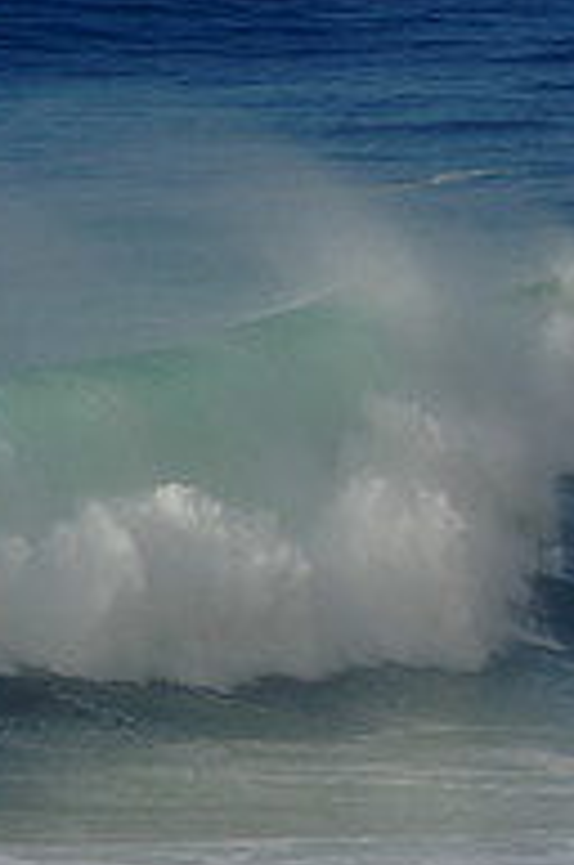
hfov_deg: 1.3
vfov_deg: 2.0
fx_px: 24937
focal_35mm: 1039
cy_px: 612
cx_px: 305
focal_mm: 230
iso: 100
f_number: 9
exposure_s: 1/500
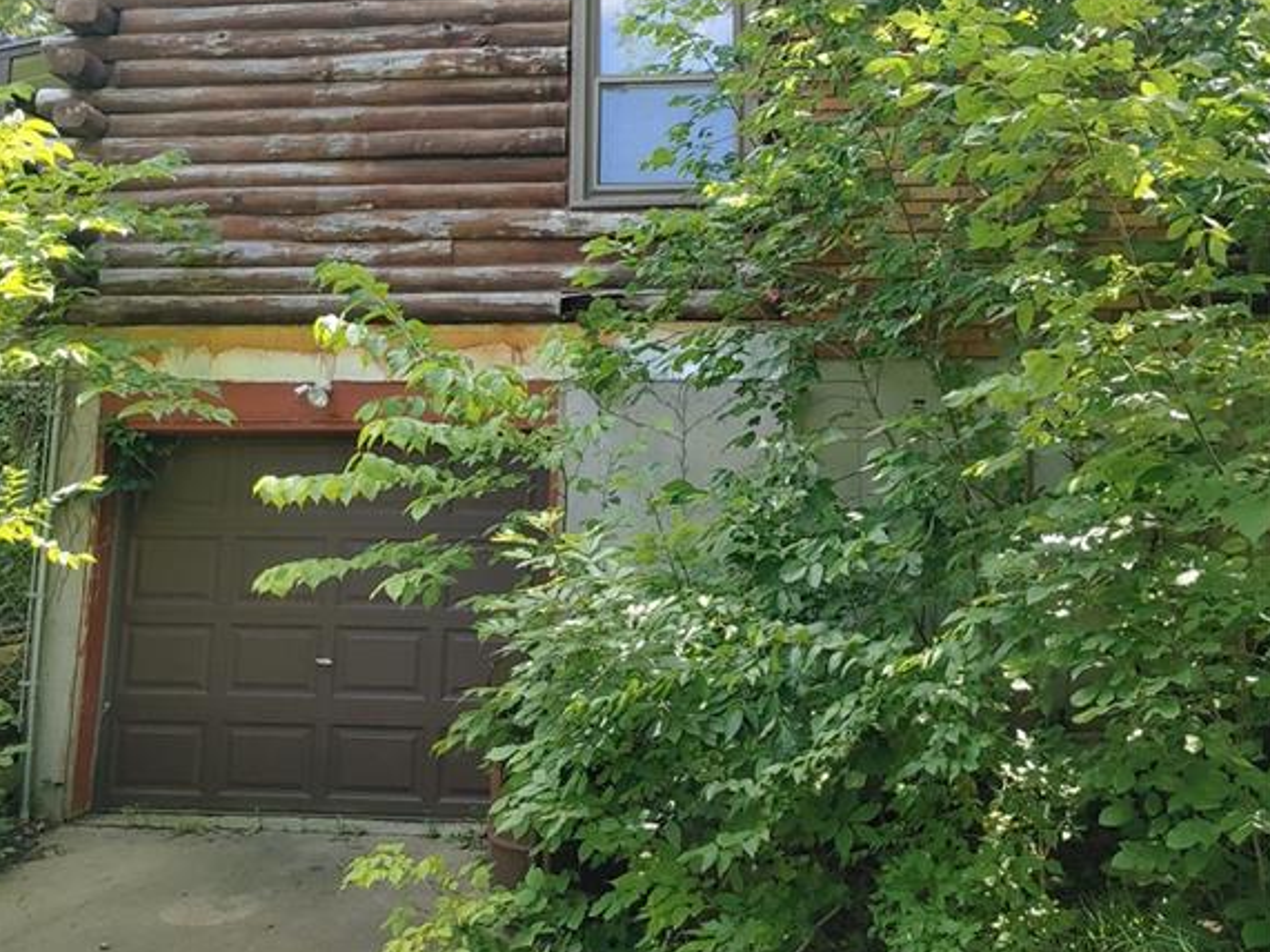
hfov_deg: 52.6
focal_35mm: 35
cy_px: 249
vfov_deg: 39.7
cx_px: 636
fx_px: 1284
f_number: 1.8
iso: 50
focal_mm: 4.36
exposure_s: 1/262
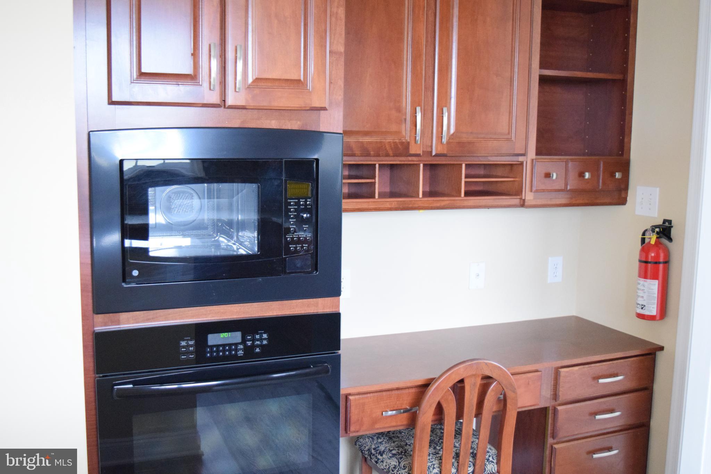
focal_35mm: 38
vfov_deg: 35.5
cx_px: 356
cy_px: 237
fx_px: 741
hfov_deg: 51.3
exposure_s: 1/60
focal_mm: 25
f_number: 4
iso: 4500
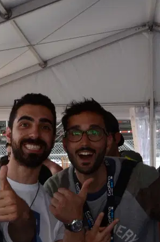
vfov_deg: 17.8
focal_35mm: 109
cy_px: 296
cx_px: 114
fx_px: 731
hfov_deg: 12.5
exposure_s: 1/40
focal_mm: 18
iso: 320
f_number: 11
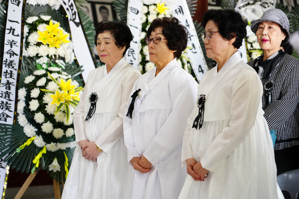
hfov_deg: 19.5
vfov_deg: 13.0
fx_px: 872
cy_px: 100
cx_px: 150
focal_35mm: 105
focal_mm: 105
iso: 2000
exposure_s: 1/125
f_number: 4
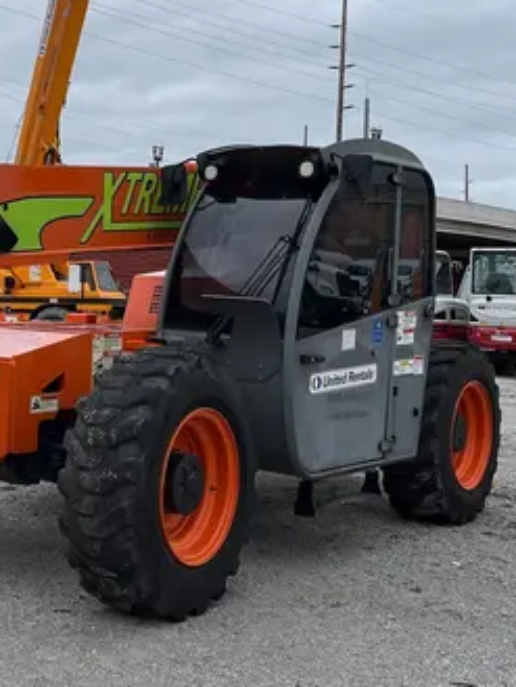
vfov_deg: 33.1
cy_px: 268
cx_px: 2
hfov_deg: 24.1
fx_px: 1152
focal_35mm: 58
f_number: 1.6
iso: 50
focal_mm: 5.1
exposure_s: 1/3135
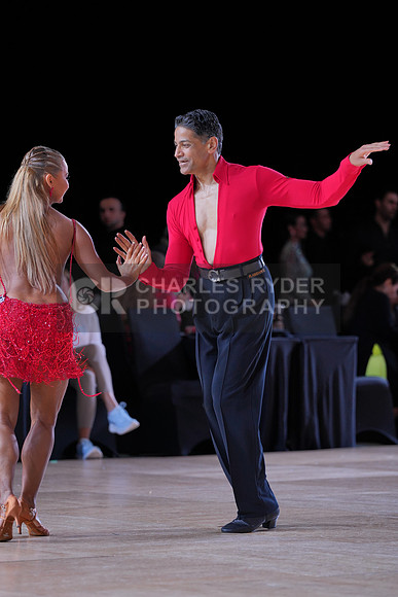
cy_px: 298
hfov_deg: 6.9
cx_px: 199
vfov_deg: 10.3
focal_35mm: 200
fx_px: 3314
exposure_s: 1/400
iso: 800
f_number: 4
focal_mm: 200
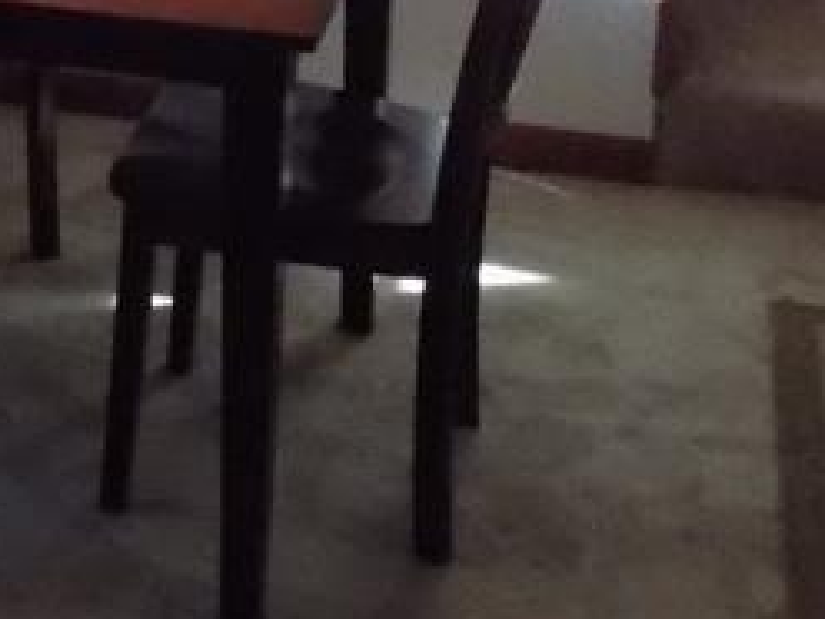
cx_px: -73
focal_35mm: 95
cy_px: -270
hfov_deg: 19.8
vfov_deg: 14.6
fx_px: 2264
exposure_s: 1/400
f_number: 3.1
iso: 800
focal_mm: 4
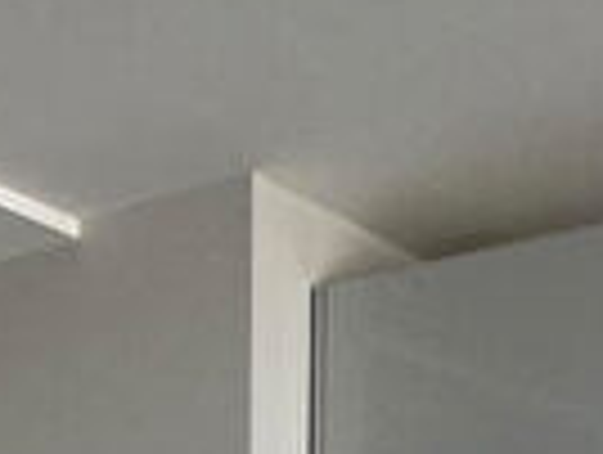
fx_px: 1274
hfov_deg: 19.9
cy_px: 685
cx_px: -468
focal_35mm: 73
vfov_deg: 18.0
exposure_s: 1/99
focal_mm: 2.22
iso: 100
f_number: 2.2
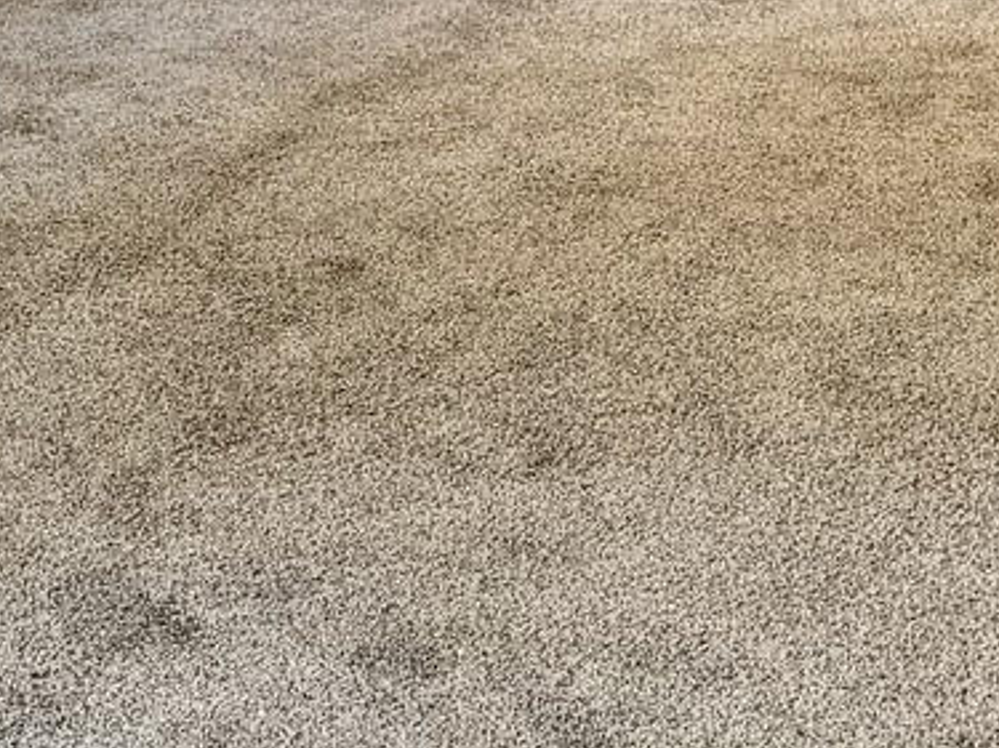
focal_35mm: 131
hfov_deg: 15.0
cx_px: 717
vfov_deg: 10.7
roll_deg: +1.4
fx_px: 3779
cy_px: -519
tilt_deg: -6.6
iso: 100
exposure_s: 1/120
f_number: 1.78
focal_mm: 6.76
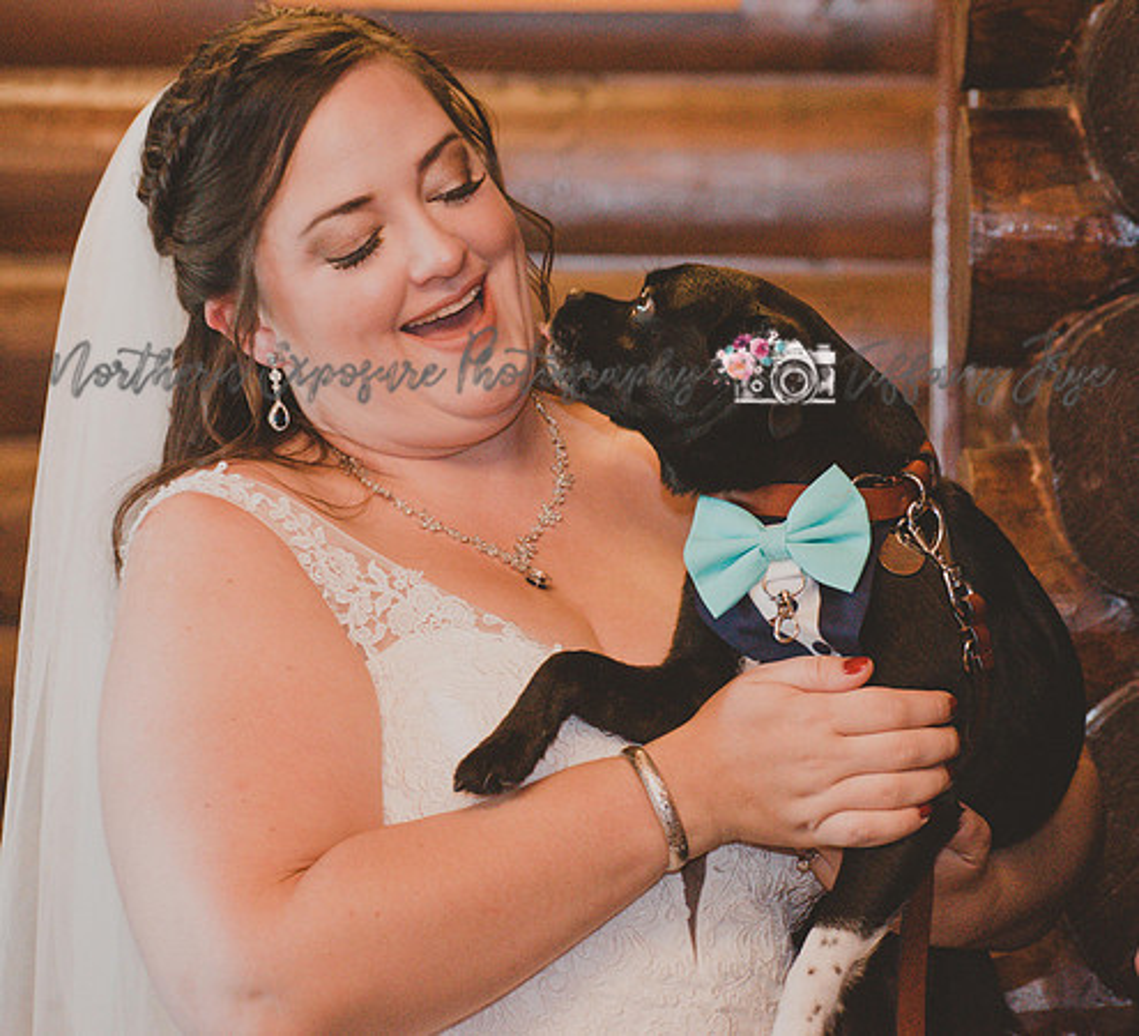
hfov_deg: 10.3
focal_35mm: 178
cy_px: 518
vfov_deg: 9.3
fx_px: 6341
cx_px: 509
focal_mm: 98
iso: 3600
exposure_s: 1/60
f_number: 4.8
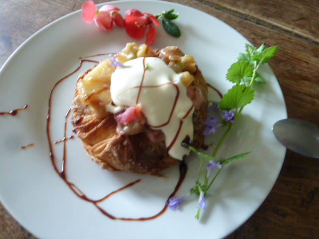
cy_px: 120
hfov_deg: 69.4
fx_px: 230
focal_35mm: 25
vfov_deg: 54.9
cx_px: 160
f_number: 5
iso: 400
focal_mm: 4.1
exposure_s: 1/3.2
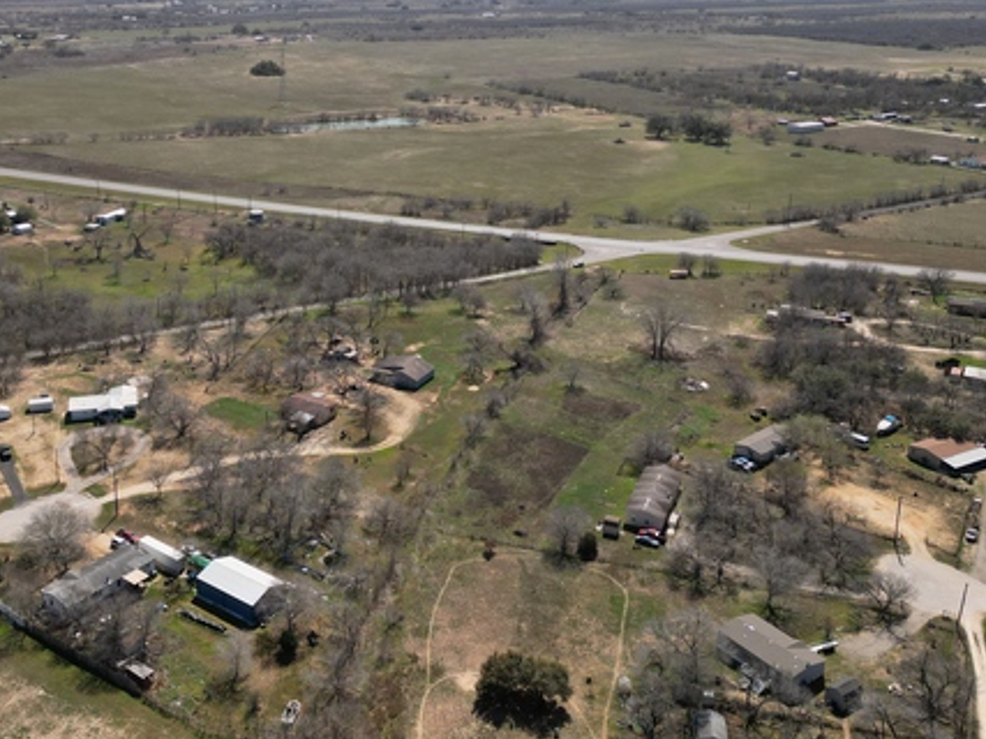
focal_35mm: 36
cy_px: 282
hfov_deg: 50.8
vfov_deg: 39.4
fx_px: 1025
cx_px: 363
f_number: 1.7
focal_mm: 6.72
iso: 150
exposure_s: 1/4000
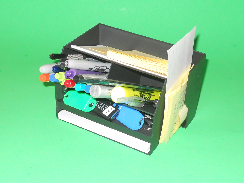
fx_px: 198
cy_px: 92
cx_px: 122
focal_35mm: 28
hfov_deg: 63.4
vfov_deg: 49.8
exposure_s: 1/25
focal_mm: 5
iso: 80
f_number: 2.7
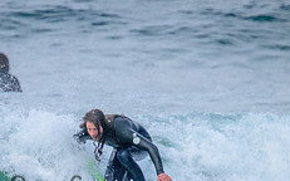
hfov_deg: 1.0
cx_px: 63
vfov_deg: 0.6
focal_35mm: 2050
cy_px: 184
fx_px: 16190
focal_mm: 800
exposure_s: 1/1600
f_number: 11
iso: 2800
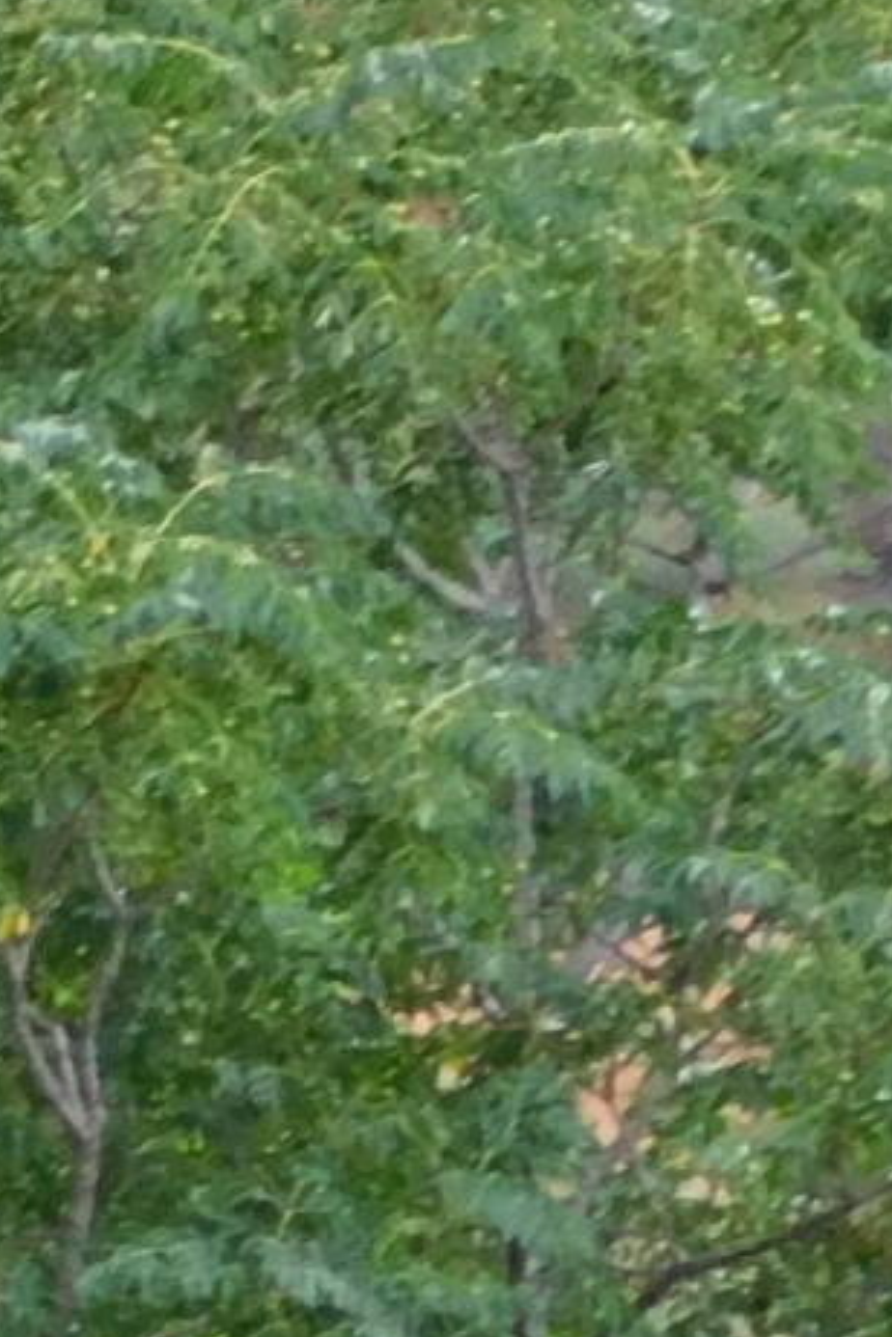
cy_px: -391
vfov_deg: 3.8
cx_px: -2024
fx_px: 20068
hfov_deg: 2.5
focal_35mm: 540
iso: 280
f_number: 4.4
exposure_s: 1/250
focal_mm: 14.2
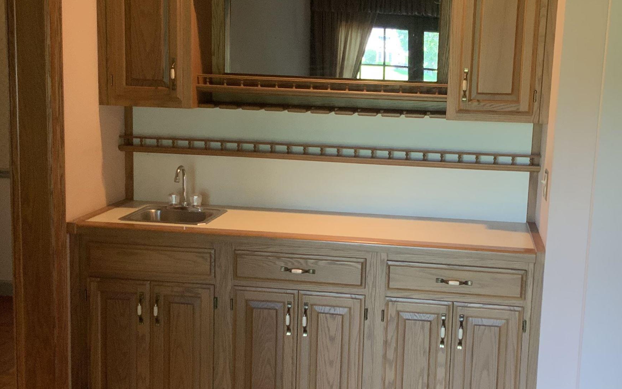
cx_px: 345
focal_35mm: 54
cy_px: 209
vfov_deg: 24.0
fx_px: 915
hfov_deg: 37.5
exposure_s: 1/60
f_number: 1.8
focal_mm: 3
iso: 200
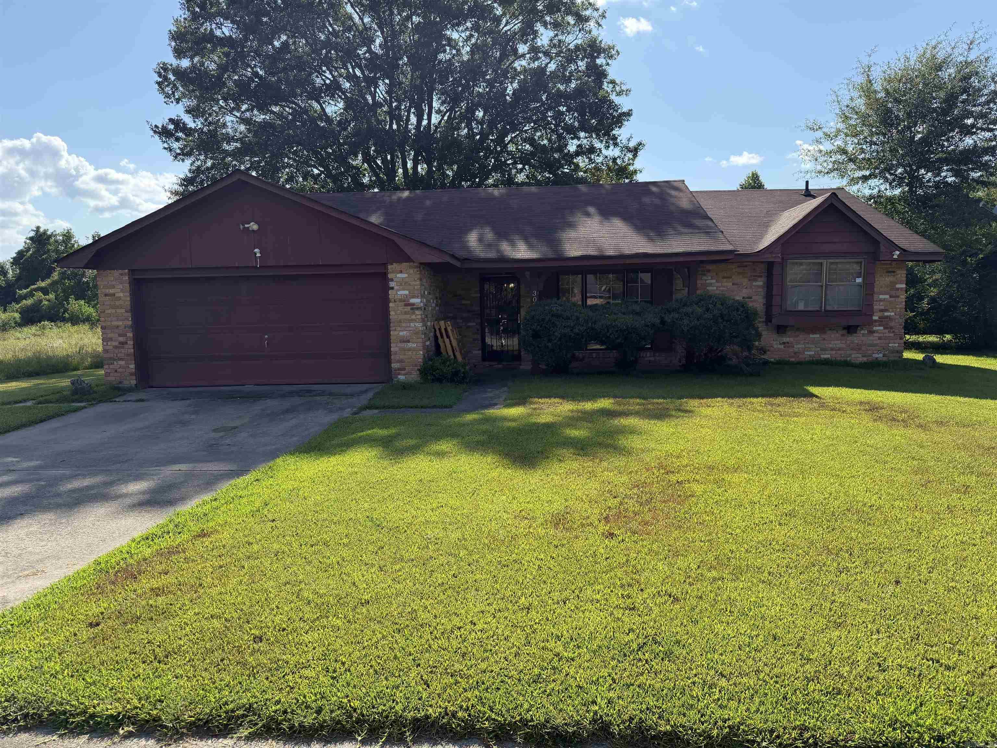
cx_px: 498
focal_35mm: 24
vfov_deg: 56.8
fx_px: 691
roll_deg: +1.0
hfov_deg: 71.6
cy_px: 374
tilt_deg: -5.4
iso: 125
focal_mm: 6.76
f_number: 1.78
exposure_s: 1/3759
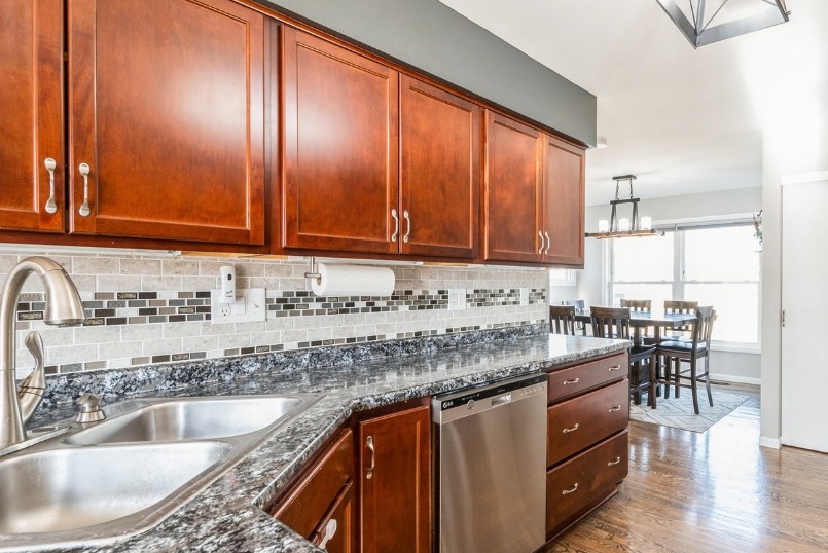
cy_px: 283
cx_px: 541
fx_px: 460
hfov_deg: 81.5
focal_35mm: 20
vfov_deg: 62.0
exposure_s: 1/3
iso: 200
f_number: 8
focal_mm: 14
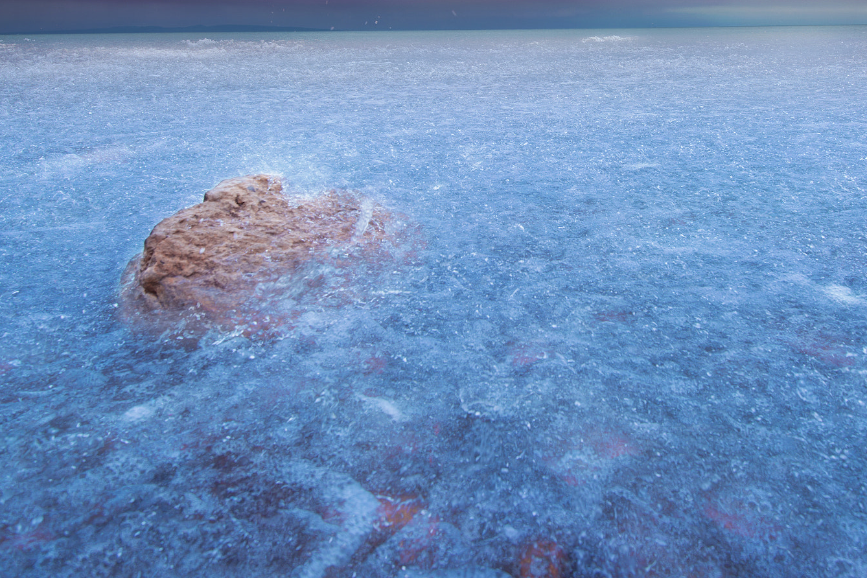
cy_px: 143
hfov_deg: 68.7
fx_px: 626
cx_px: 522
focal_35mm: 26
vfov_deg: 47.7
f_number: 8
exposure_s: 1/320
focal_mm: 17
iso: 100
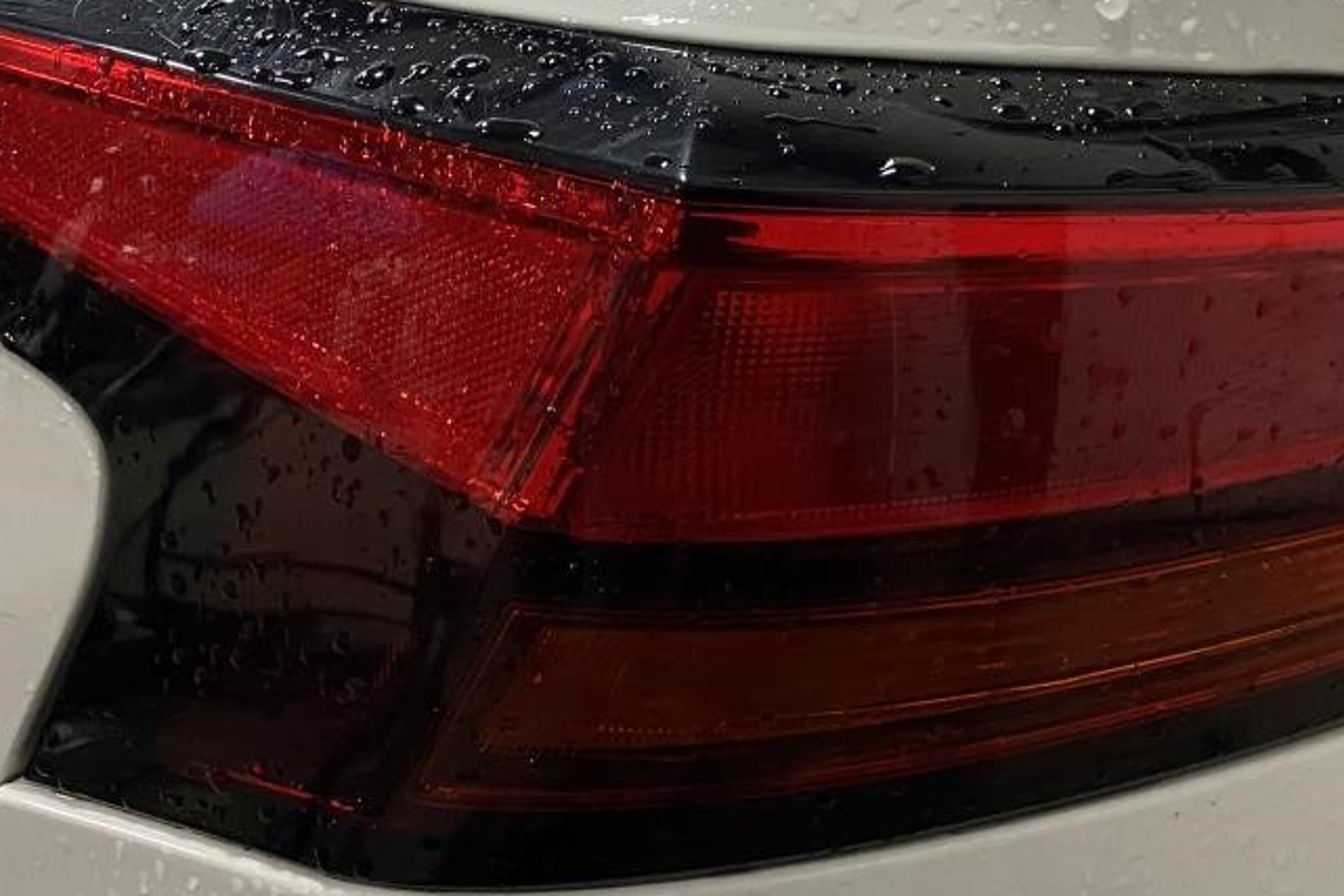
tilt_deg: -24.6
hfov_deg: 36.9
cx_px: 692
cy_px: 392
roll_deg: +0.8
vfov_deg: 25.0
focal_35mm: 54
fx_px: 2015
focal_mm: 4.25
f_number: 1.8
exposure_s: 1/60
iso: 250
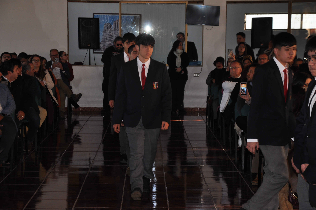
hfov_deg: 20.6
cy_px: 105
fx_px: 868
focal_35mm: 99
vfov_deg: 13.8
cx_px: 158
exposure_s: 1/60
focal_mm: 66
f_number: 6.3
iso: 400
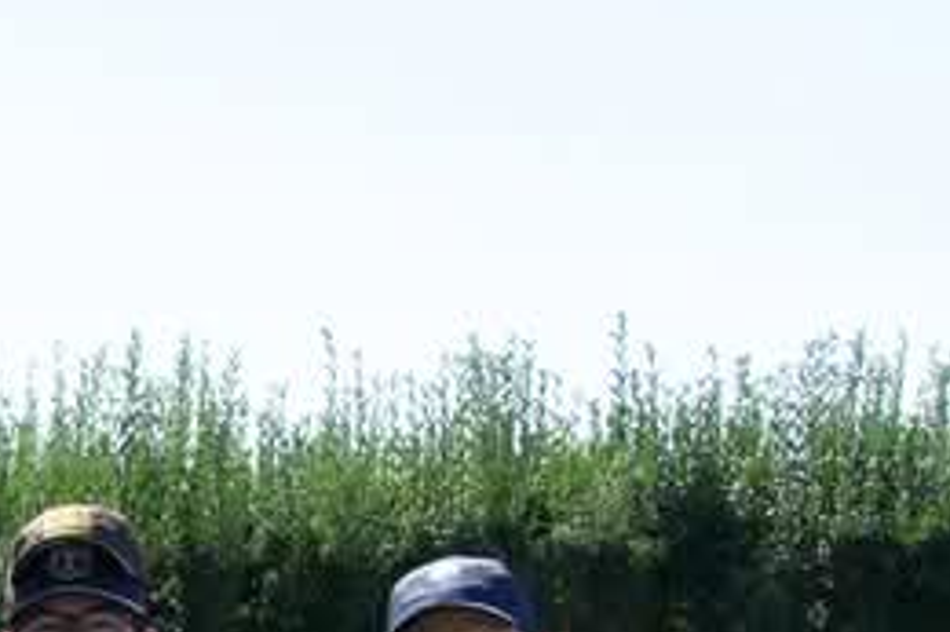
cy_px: 1187
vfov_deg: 7.6
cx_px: -687
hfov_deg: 11.2
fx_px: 4570
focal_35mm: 173
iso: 1250
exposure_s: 1/1500
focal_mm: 25
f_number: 8
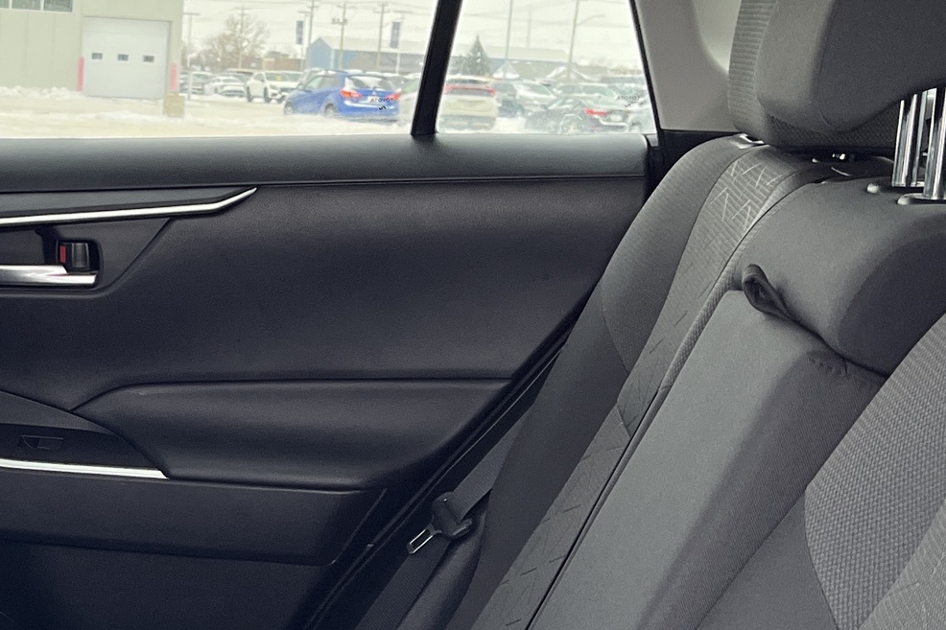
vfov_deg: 17.1
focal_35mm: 79
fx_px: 2075
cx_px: 54
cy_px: 519
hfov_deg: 24.7
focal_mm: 5.1
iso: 125
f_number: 1.6
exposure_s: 1/101
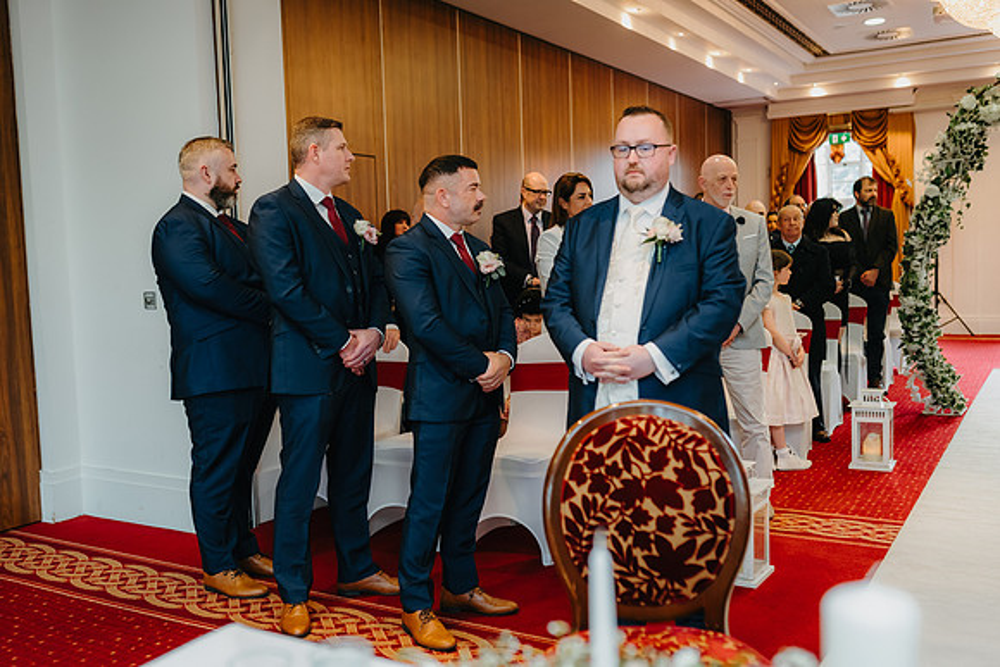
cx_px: 500
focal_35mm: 35
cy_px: 334
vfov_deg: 37.9
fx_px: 972
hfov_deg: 54.4
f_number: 2.2
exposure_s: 1/160
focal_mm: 35
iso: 1250
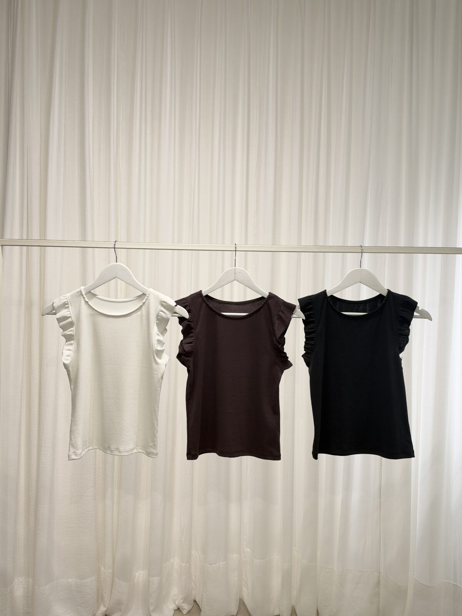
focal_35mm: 33
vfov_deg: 55.4
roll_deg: -1.1
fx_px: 587
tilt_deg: -1.2
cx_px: 231
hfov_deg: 42.9
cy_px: 308
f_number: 1.8
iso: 80
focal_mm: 6.93
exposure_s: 1/121
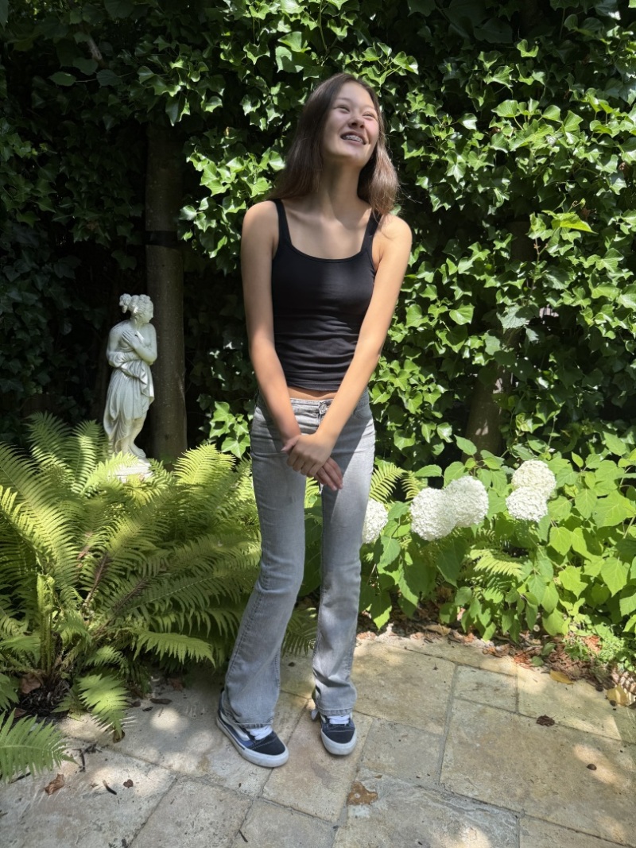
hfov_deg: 56.8
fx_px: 588
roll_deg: -5.7
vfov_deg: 71.6
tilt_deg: -11.8
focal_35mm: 24
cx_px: 318
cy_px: 424
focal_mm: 6.76
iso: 80
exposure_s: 1/1385
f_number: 1.78
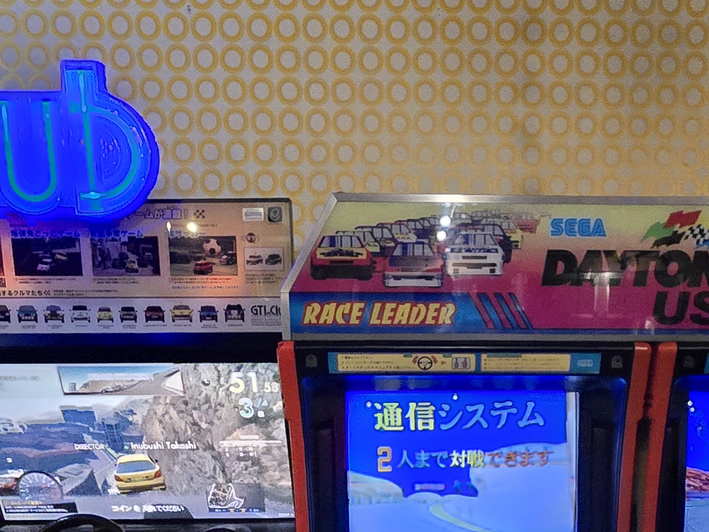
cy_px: 559
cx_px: 479
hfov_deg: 45.0
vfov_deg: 31.8
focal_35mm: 41
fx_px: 840
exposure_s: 1/57
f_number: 2.2
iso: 1600
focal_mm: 2.2
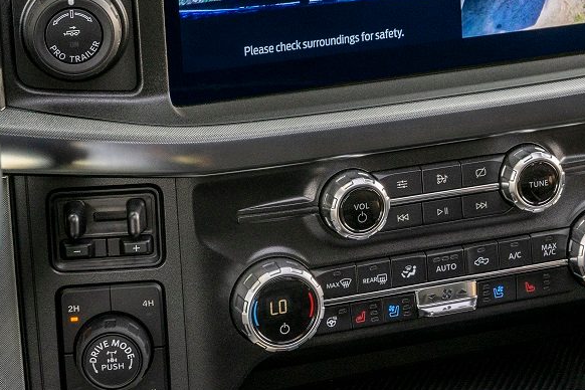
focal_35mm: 116
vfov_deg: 11.7
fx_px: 1885
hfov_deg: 17.6
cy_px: -20
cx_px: 331
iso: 400
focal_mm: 45
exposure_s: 1/40
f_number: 7.1
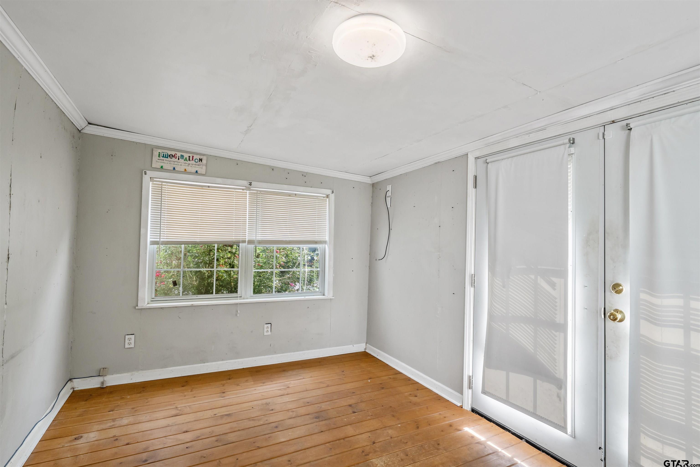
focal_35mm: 17
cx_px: 350
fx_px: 331
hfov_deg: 93.3
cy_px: 234
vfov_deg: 70.4
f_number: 8
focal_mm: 17
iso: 800
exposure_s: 1/40
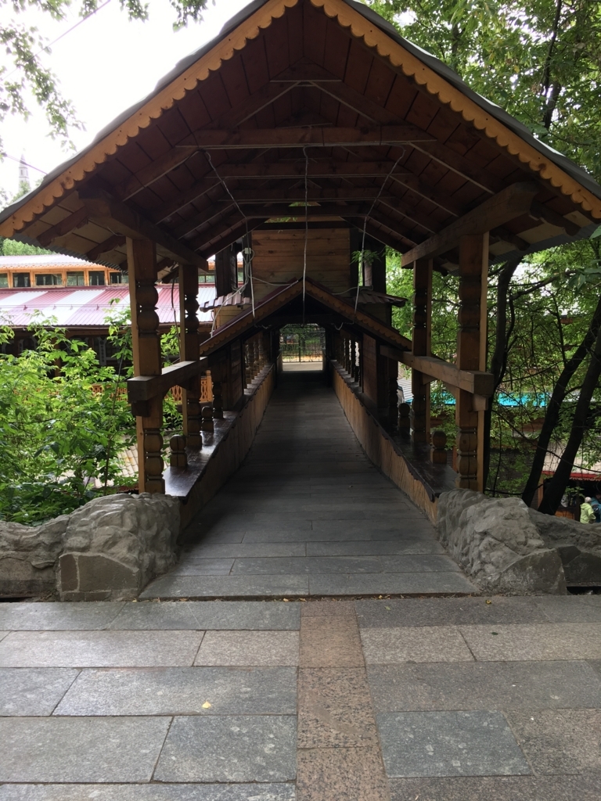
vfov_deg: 61.7
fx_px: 671
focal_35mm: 29
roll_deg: +1.9
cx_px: 300
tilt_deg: -6.1
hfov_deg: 48.2
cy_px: 400
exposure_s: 1/60
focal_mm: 4.15
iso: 25
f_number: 2.2
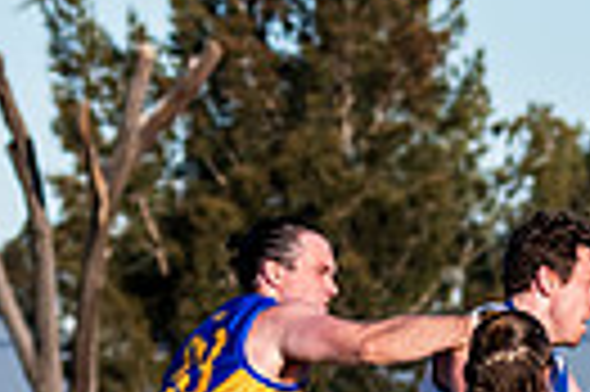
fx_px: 13013
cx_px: 589
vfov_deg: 1.7
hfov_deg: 2.6
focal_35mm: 795
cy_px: 448
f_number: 8
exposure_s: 1/2000
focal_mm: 150
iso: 800
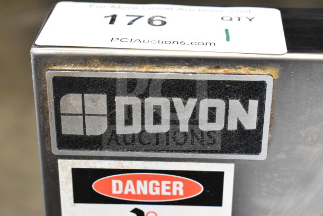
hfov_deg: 24.6
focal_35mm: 82
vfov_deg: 16.6
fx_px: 740
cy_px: 108
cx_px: 162
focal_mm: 55
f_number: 5.6
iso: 8000
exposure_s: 1/100
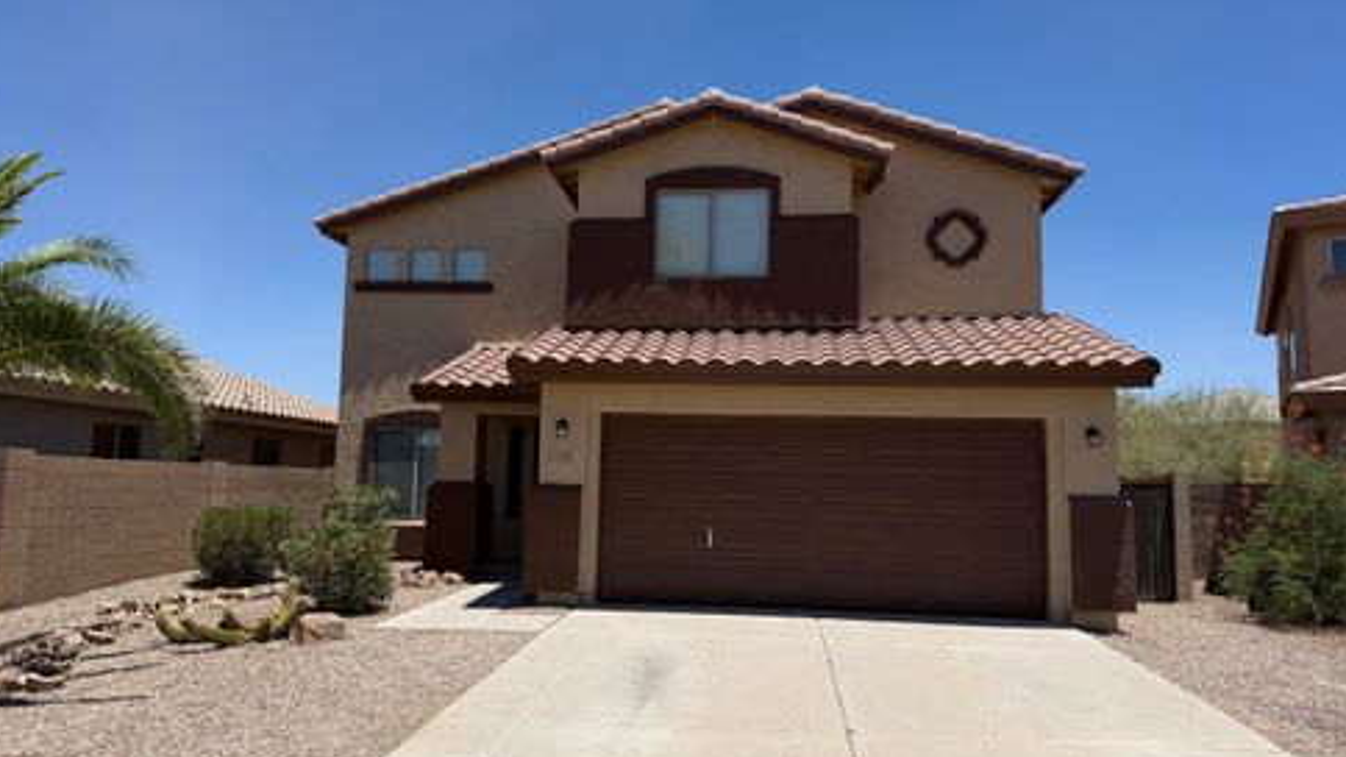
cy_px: 383
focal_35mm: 27
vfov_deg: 42.9
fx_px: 963
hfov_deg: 69.9
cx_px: 673
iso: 80
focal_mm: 6.76
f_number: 1.78
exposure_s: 1/6711
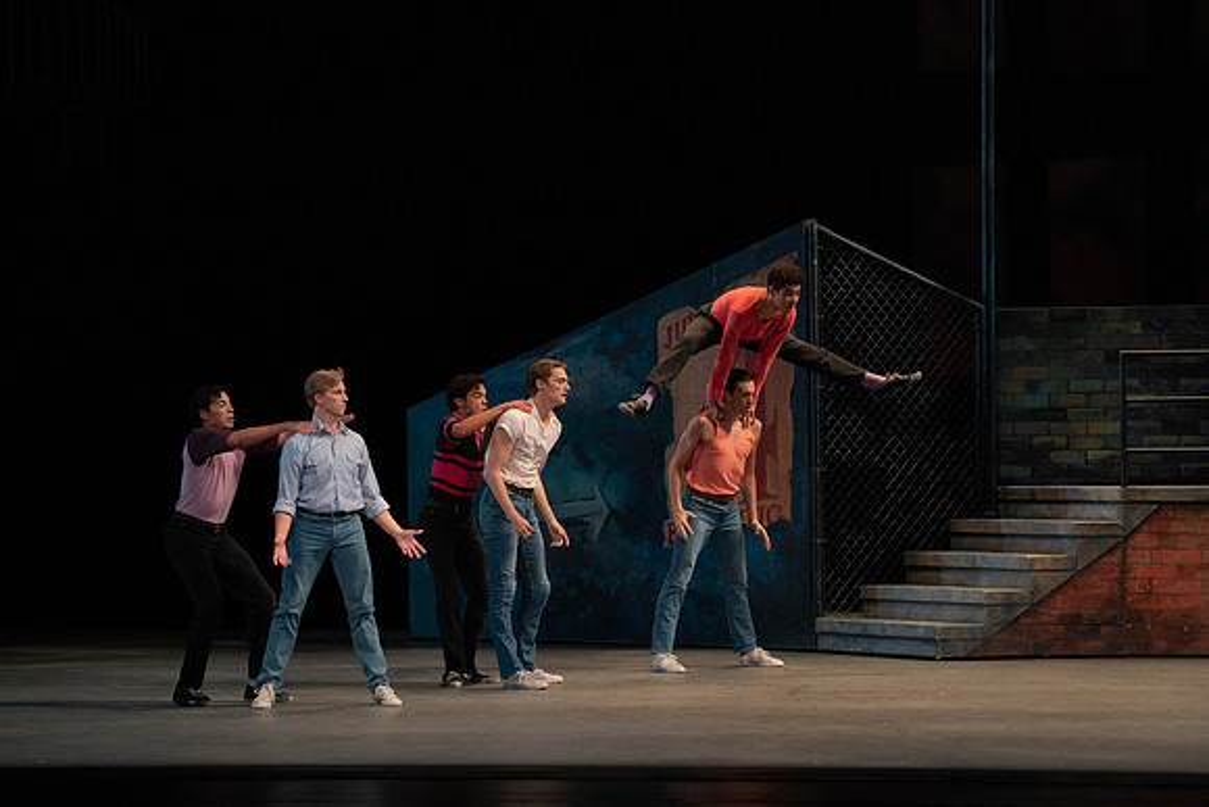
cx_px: 604
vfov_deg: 9.3
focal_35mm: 148
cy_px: 404
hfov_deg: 13.9
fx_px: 4971
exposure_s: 1/400
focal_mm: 148
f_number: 4.5
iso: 3200
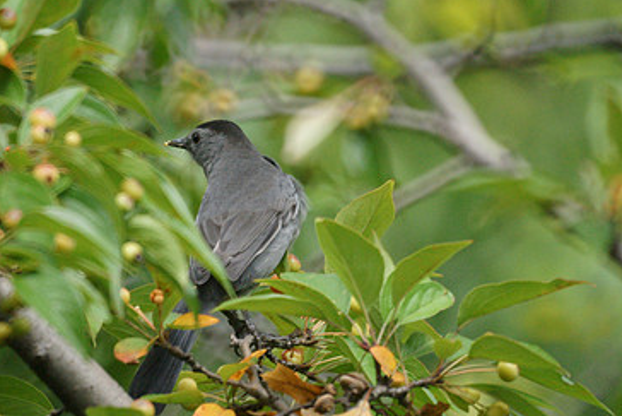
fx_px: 20671
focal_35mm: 1196
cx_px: 313
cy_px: 160
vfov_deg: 1.2
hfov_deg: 1.7
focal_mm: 500
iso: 1600
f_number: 8
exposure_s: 1/250
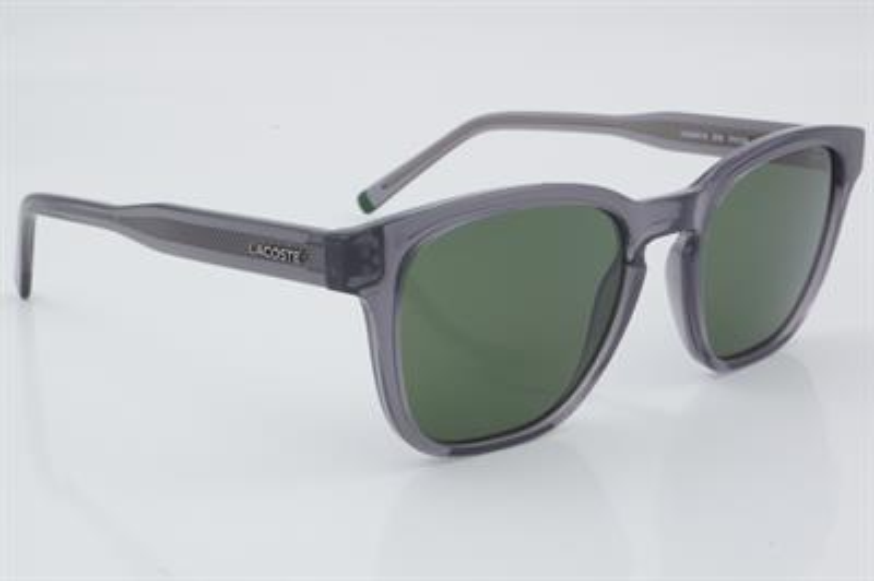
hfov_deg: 27.0
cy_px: 290
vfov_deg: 18.2
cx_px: 437
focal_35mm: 75
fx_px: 1819
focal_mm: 50
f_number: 32
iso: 100
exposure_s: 1/3
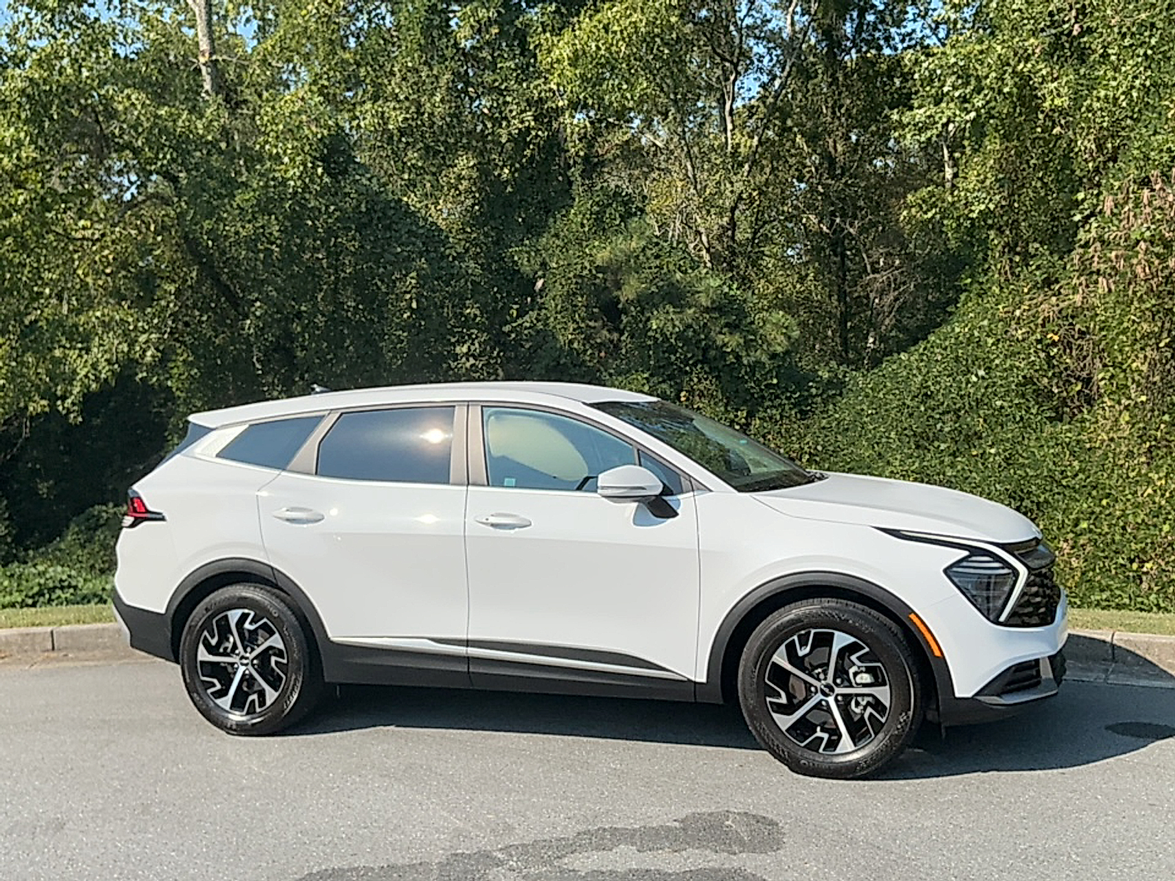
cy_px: 440
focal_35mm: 29
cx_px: 588
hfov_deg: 61.7
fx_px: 984
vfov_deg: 48.2
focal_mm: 3
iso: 25
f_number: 1.8
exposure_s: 1/2667
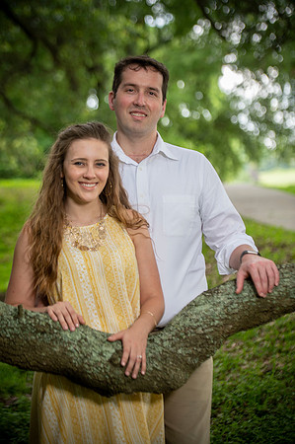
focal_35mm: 86
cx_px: 148
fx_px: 1059
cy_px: 222
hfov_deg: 15.9
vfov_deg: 23.7
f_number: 2.8
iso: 125
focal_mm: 86
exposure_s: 1/100
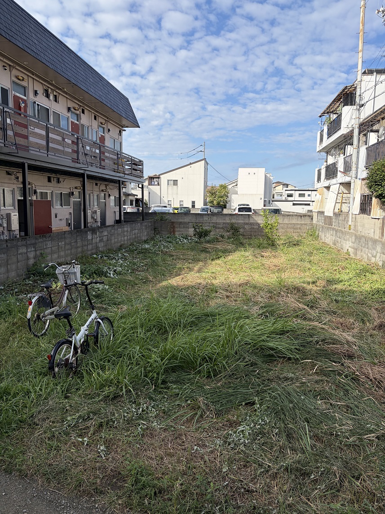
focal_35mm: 26
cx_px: 192
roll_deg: -0.3
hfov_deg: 53.1
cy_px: 257
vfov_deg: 67.3
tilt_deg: -7.2
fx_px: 386
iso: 50
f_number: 1.6
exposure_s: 1/2747
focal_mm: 5.96
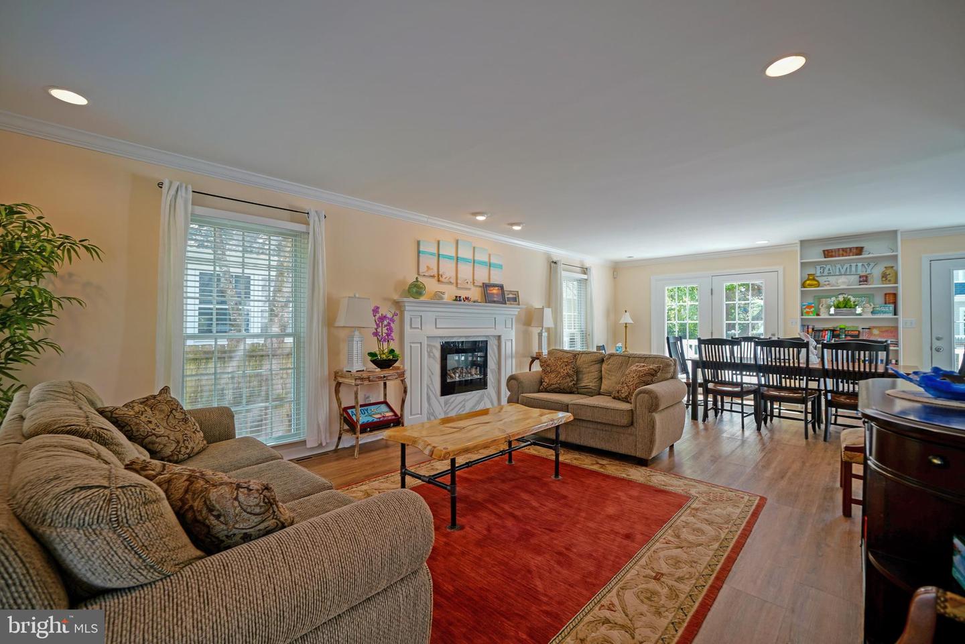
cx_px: 482
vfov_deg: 77.3
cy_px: 322
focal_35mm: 15
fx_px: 402
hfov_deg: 100.4
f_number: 3.2
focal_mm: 10
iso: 100
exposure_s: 1/30
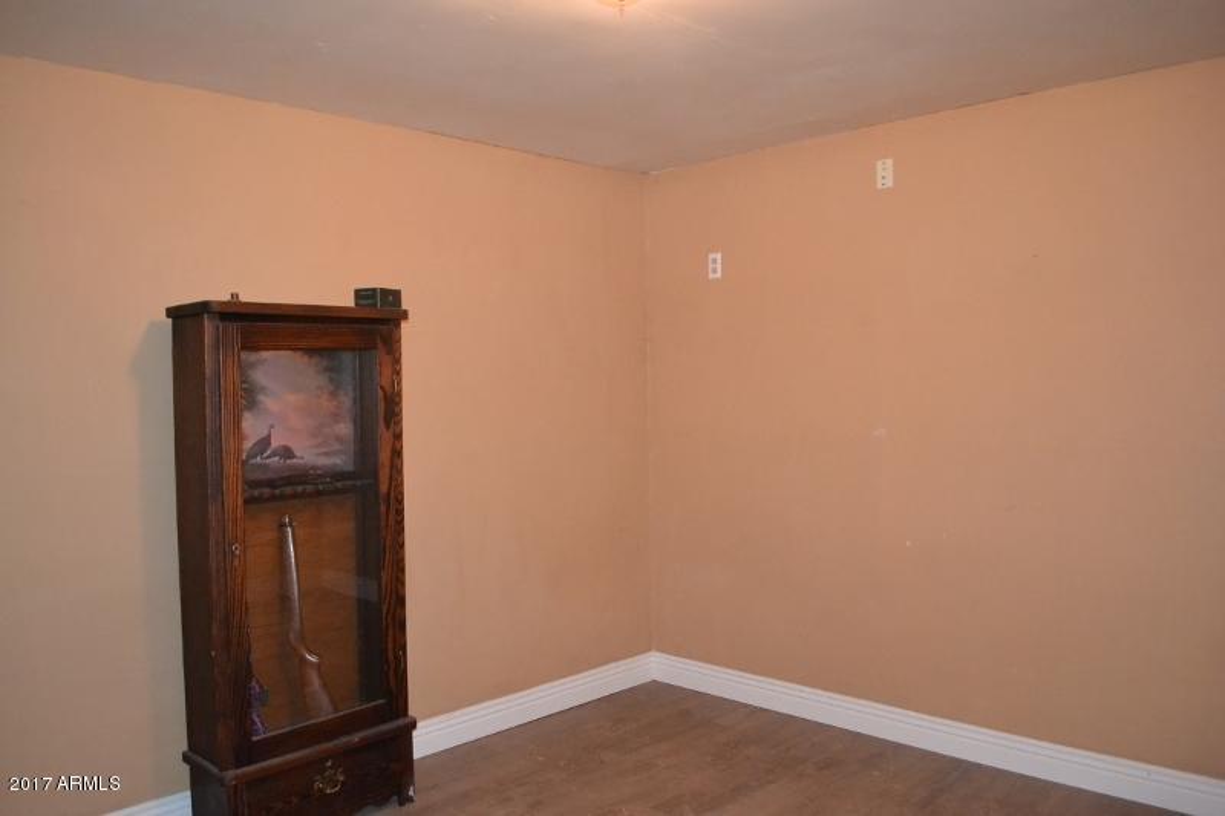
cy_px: 408
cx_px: 612
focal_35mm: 27
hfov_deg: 67.4
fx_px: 919
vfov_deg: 47.9
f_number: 3.5
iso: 3200
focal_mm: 18
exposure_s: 1/60
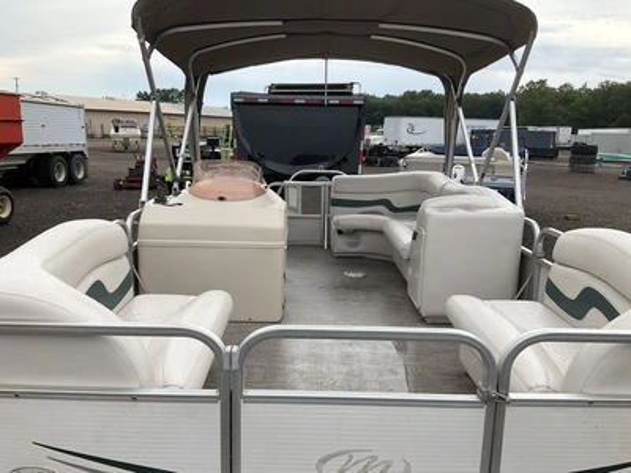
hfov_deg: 61.7
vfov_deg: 48.2
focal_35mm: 29
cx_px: 316
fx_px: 529
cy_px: 236
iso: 25
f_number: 1.8
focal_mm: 3
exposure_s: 1/1144
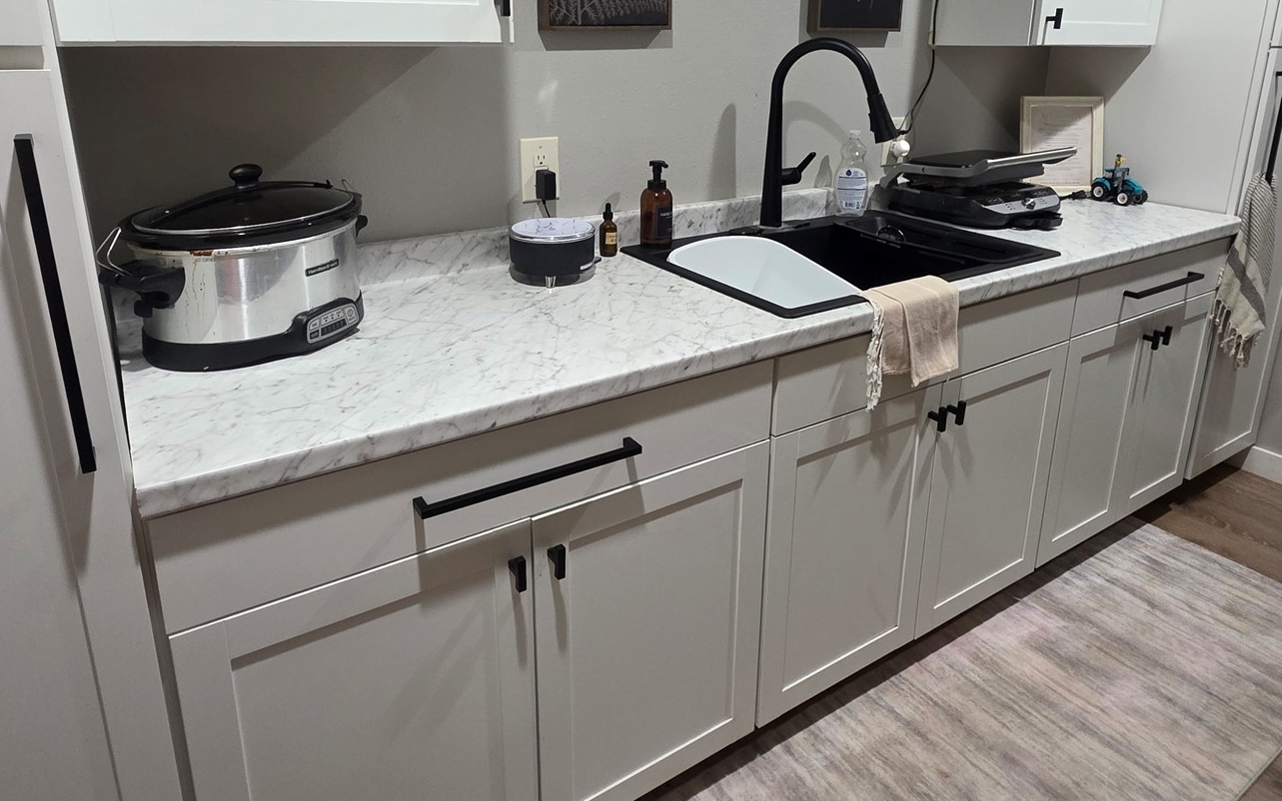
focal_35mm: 22
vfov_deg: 53.9
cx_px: 642
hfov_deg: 79.6
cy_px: 261
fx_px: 769
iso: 320
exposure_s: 1/60
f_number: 1.9
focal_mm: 2.2
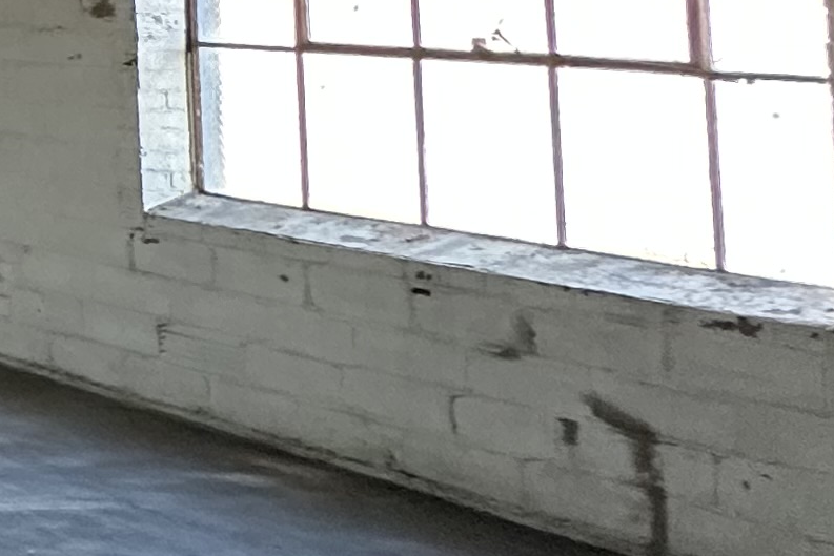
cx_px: -1213
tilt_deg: +2.1
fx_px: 1715
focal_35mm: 74
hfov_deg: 14.8
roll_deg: -0.7
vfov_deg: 17.4
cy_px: -140
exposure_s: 1/99
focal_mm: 2.22
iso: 250
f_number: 2.2
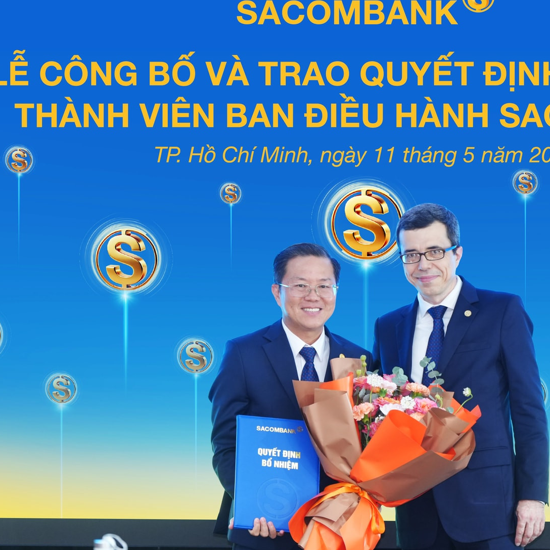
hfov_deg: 7.6
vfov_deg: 7.6
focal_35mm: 231
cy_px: 288
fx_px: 4152
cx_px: 359
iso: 2000
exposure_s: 1/125
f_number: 2.8
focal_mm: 154
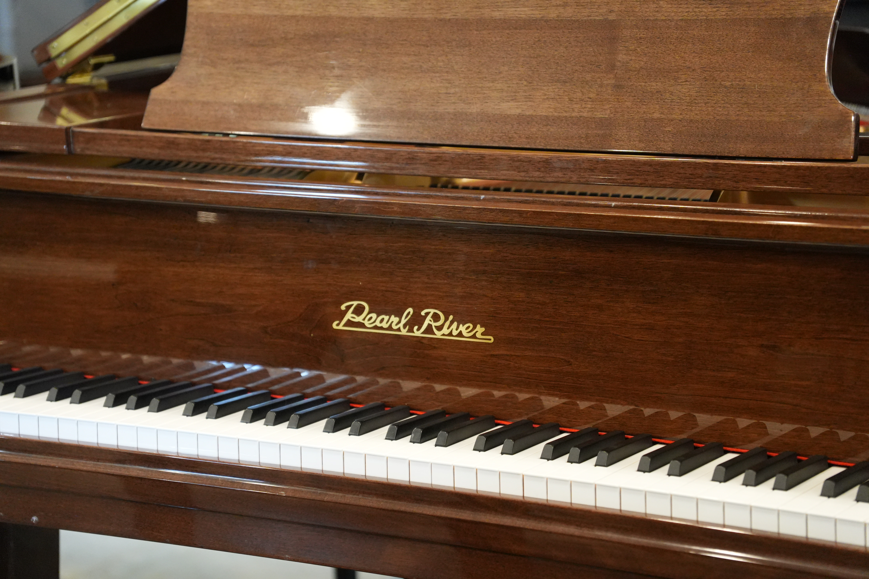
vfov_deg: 14.0
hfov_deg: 20.9
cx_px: 434
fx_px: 2353
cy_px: 290
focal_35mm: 98
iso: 4000
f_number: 2.8
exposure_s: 1/160
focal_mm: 65
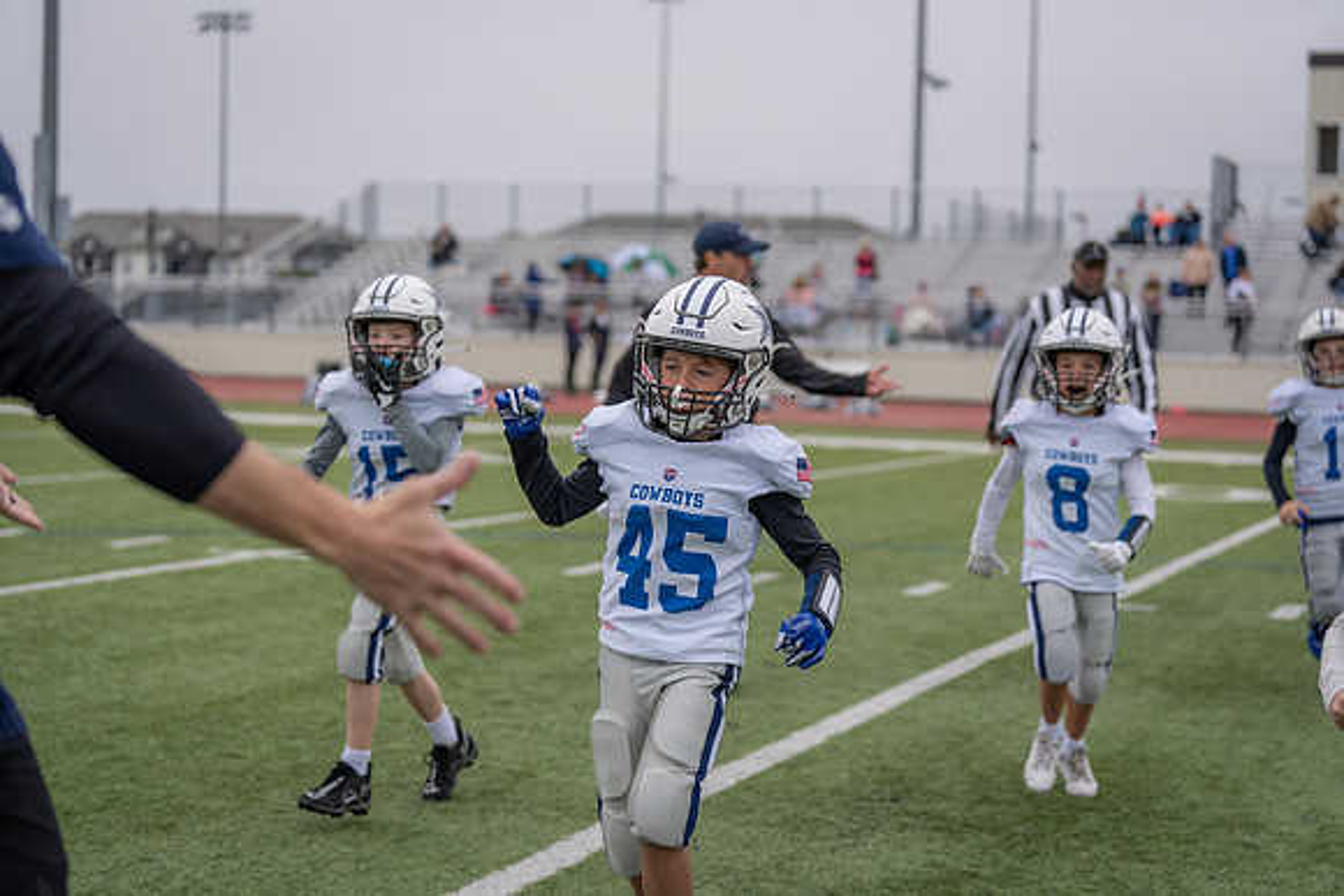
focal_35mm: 70
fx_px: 2614
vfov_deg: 19.5
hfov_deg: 28.8
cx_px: 672
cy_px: 448
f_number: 2.8
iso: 200
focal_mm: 70
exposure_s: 1/1250
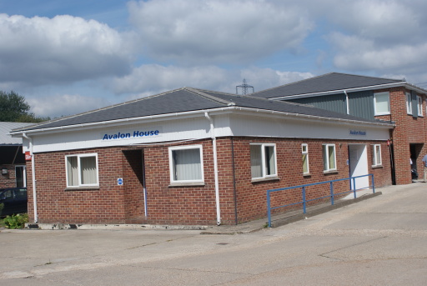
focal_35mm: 45
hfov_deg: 43.5
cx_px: 214
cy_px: 143
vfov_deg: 30.0
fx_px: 535
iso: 100
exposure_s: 1/1250
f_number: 5.6
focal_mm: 30
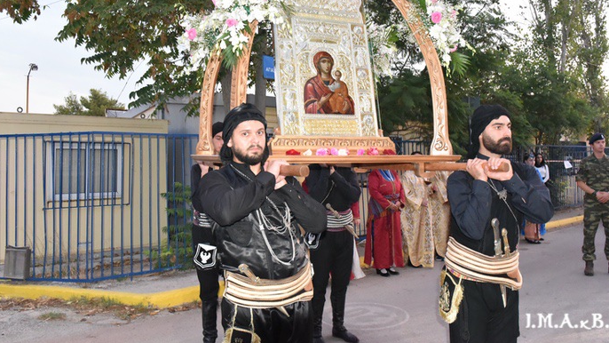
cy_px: 140
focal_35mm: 31
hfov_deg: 62.6
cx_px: 306
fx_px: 501
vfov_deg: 37.7
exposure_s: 1/80
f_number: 10
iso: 12800
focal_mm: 29
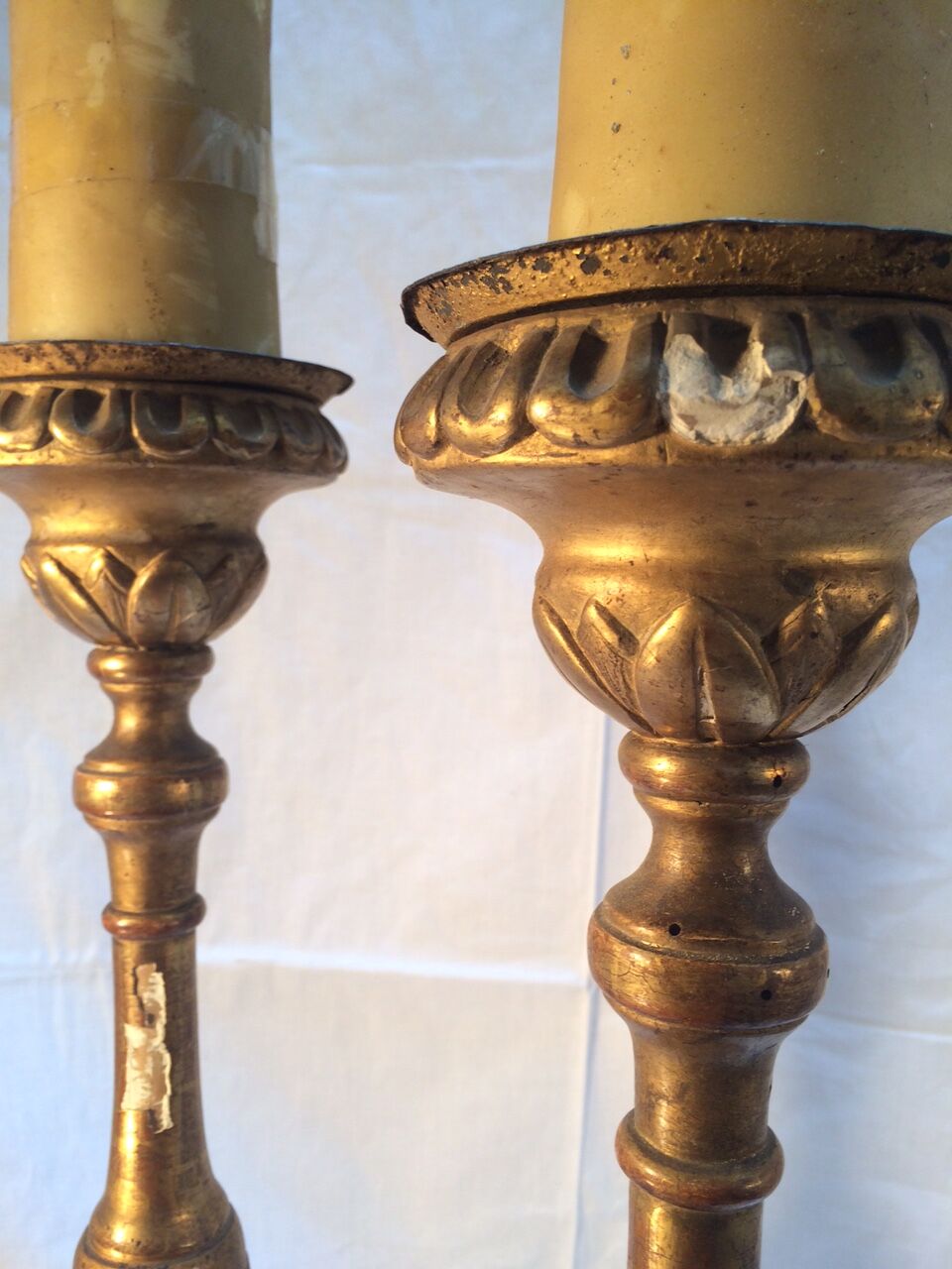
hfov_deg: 48.2
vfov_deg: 61.7
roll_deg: +0.4
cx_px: 476
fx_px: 1063
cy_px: 634
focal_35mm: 29
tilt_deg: -3.3
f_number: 2.2
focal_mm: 4.15
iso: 40
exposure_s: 1/50
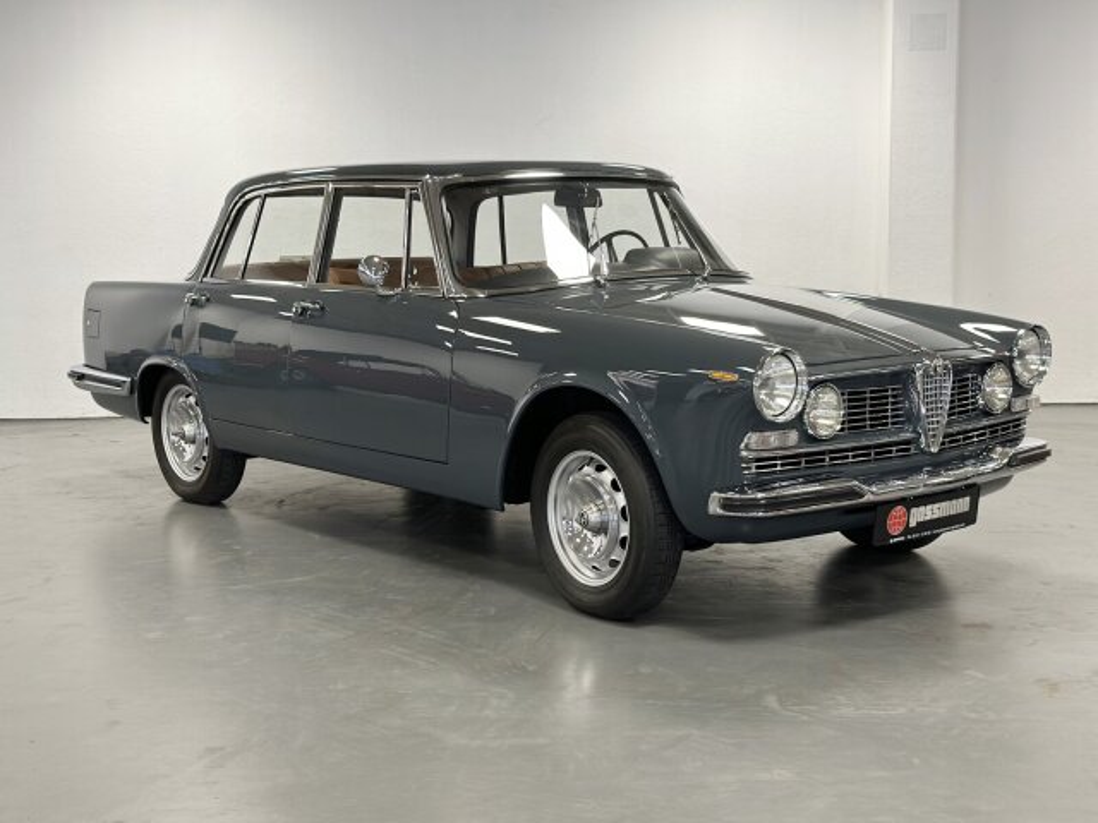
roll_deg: -0.2
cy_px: 412
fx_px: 1523
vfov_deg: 30.3
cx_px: 549
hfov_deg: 39.7
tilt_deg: -8.1
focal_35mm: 48
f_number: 1.78
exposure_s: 1/64
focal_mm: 6.86
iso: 125
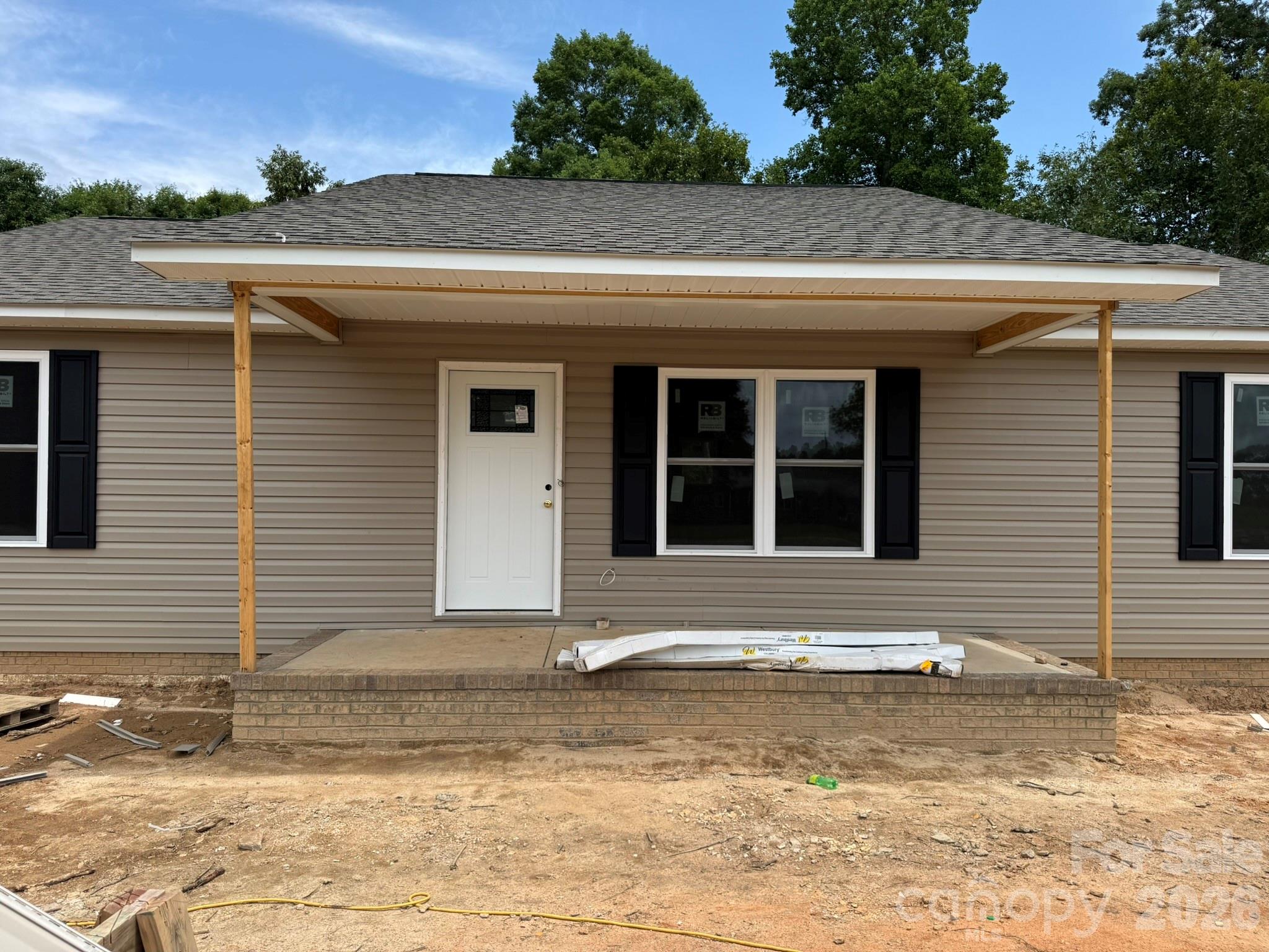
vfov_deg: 56.8
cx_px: 634
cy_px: 476
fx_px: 880
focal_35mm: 24
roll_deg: -0.5
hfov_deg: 71.6
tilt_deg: +0.8
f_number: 1.78
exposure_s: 1/3145
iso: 80
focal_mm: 6.76
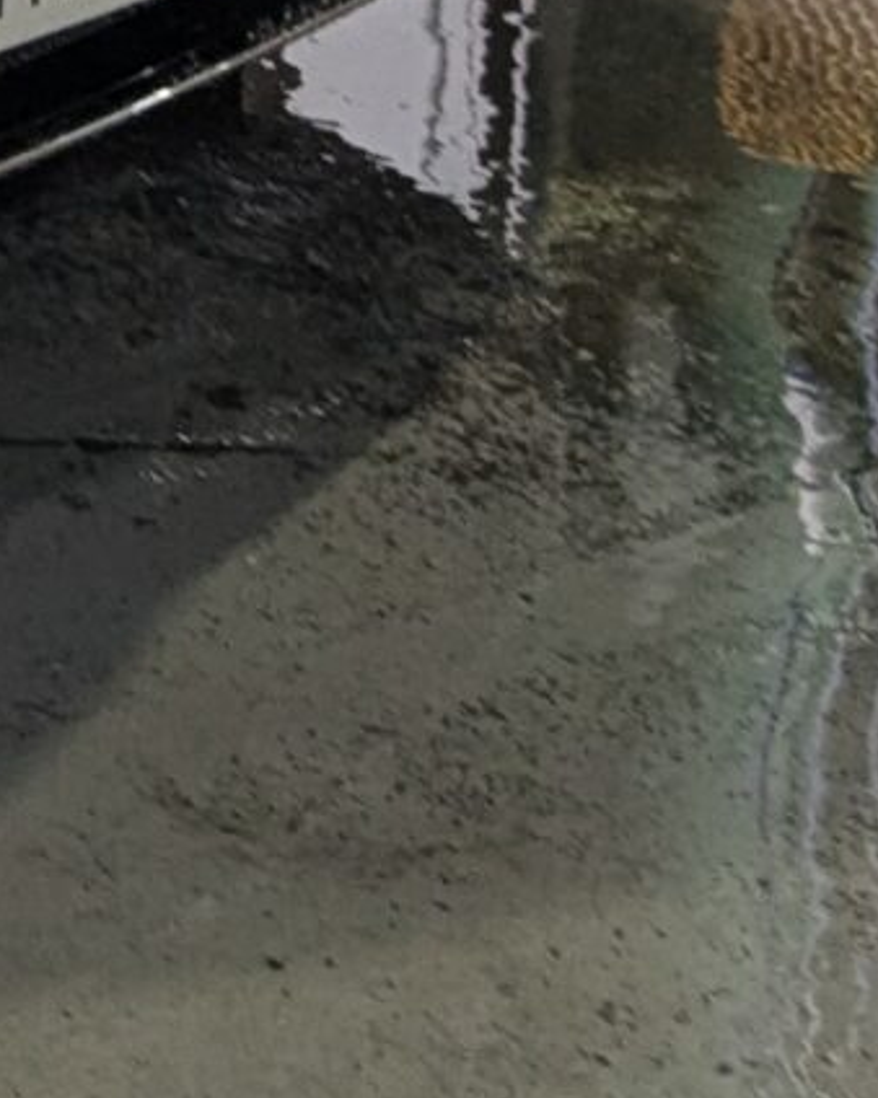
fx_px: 5166
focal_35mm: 159
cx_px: -1546
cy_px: -697
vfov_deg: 11.5
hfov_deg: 8.5
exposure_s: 1/99.9
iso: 50
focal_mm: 4.38
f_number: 1.73
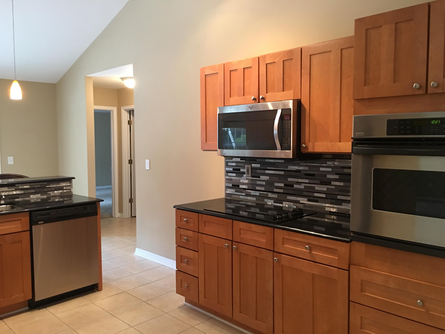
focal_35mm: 29
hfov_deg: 61.7
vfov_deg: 48.2
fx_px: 373
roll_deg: +0.6
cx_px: 222
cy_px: 167
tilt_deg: -2.0
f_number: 2.2
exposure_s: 1/15
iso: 80
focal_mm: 4.15
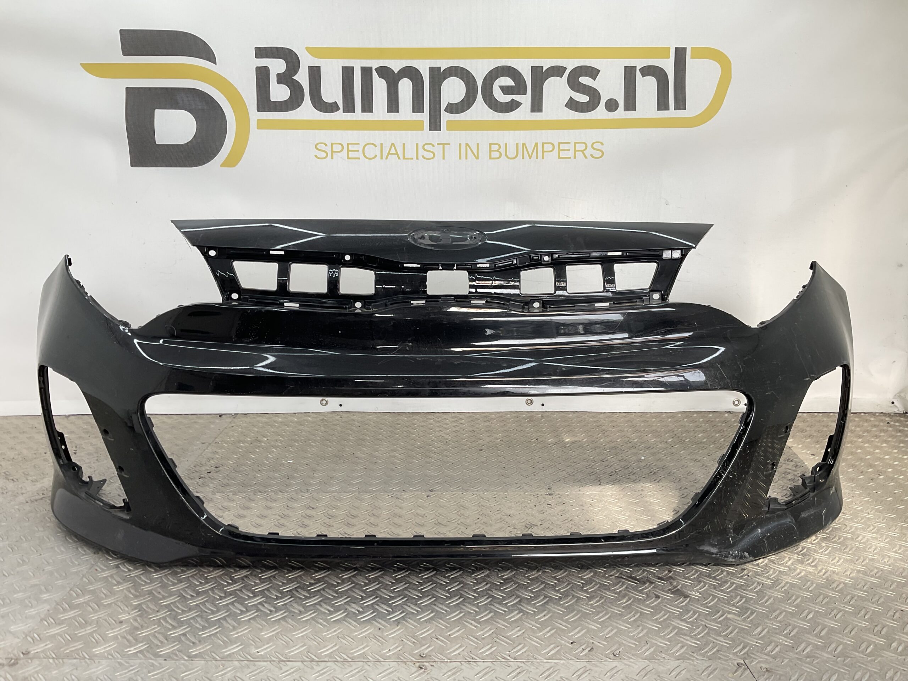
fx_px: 761
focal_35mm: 29
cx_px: 454
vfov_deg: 48.2
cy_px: 340
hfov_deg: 61.7
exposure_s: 1/169
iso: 16
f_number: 1.8
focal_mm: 3
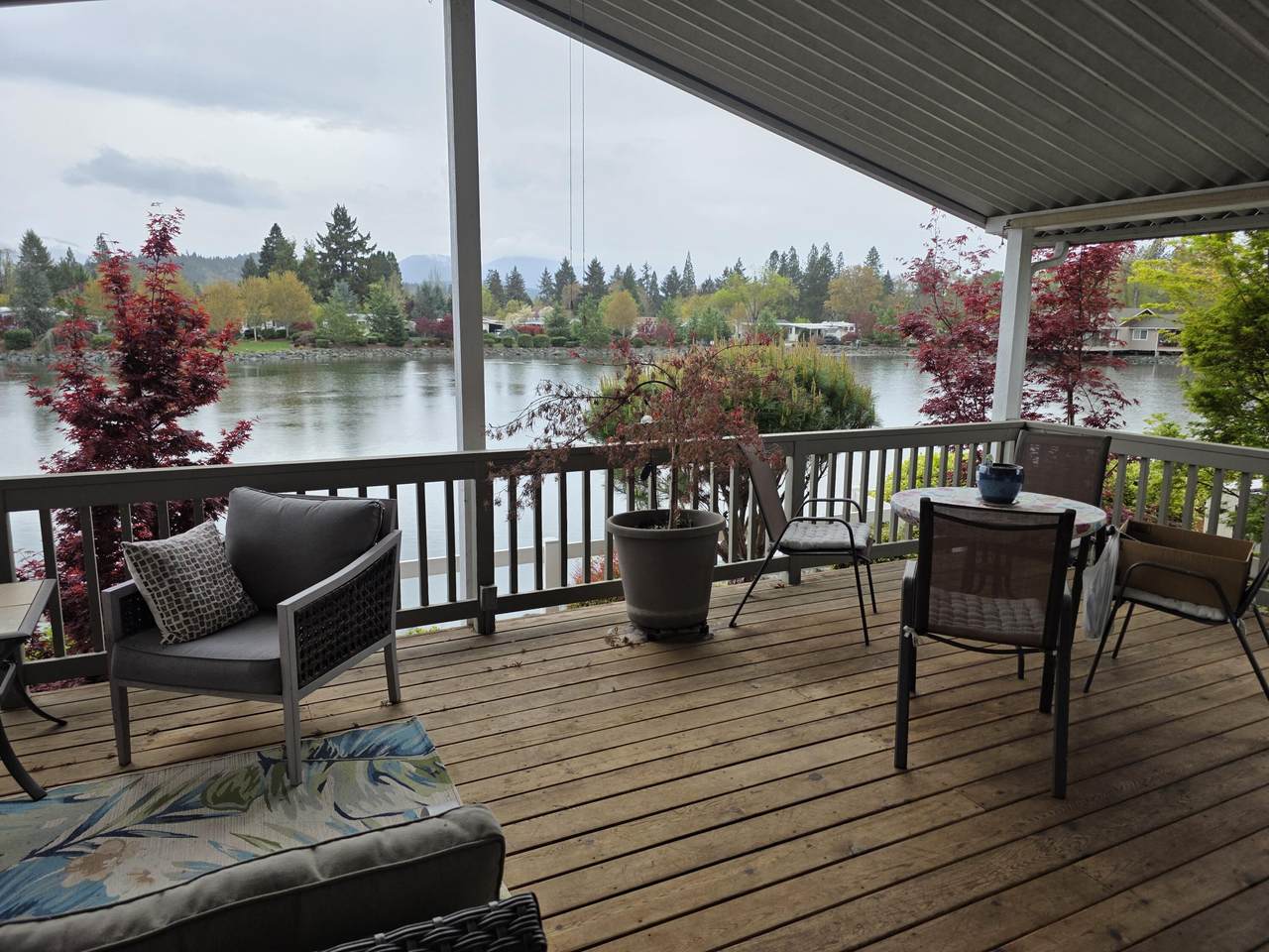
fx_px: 843
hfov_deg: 73.9
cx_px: 634
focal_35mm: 23
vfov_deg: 58.9
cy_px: 476
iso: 80
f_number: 1.7
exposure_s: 1/2423
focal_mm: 6.3
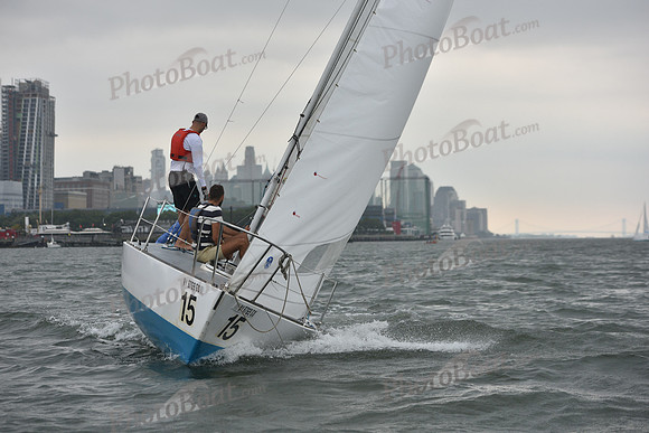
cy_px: 216
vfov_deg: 14.9
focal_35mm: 92
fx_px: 1659
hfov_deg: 22.1
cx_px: 324
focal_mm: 92
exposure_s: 1/1000
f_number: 4
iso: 320
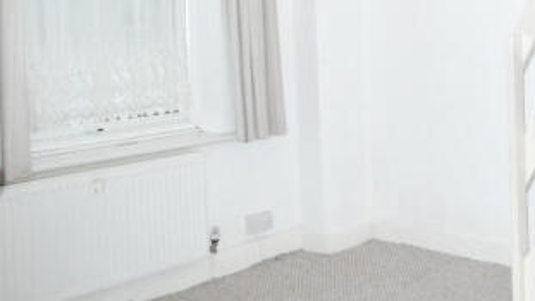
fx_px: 724
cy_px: 32
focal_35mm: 51
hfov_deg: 39.2
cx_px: 419
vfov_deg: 22.9
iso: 450
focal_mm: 4.5
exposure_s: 1/30
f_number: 3.4
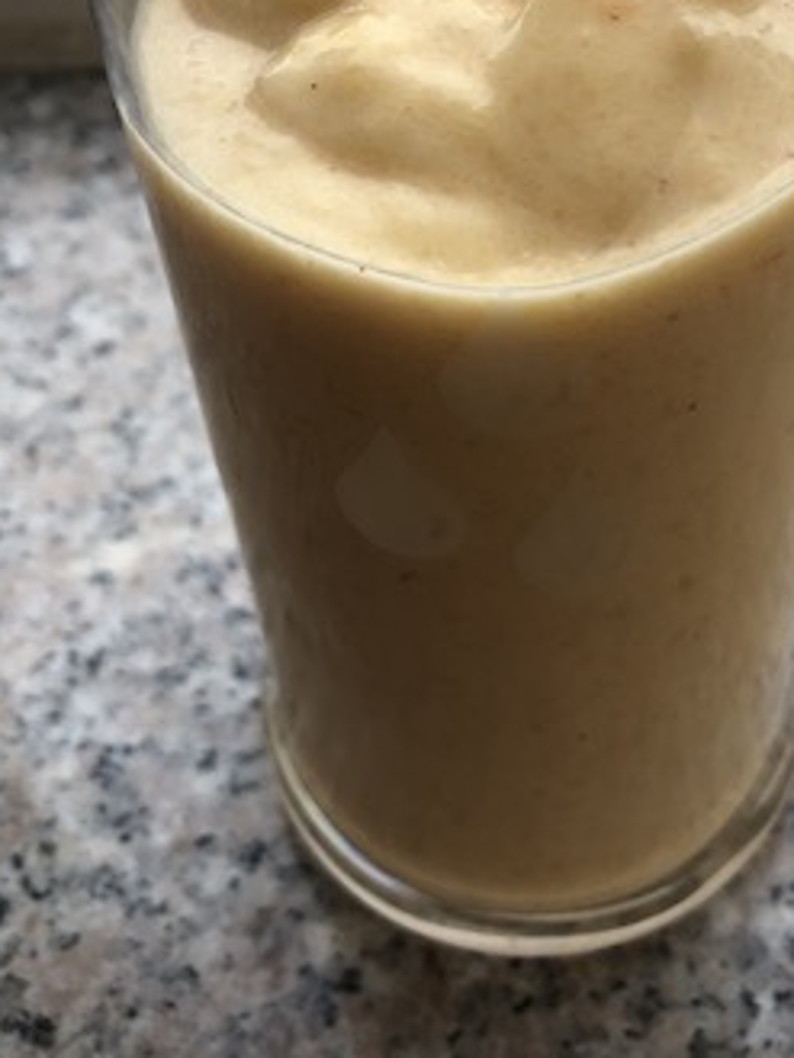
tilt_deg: -42.0
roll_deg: +1.9
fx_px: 1559
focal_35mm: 51
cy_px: 196
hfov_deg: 28.4
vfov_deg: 36.1
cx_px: 527
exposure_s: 1/146
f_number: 1.8
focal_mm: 3.99
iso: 20
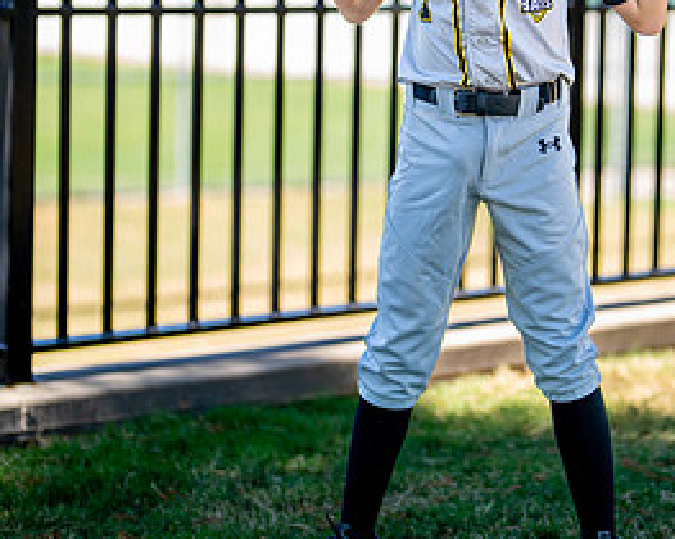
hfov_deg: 14.9
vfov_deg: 11.9
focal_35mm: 129
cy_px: 83
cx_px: 482
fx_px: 2575
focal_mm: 50
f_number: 1.2
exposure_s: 1/1600
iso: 100
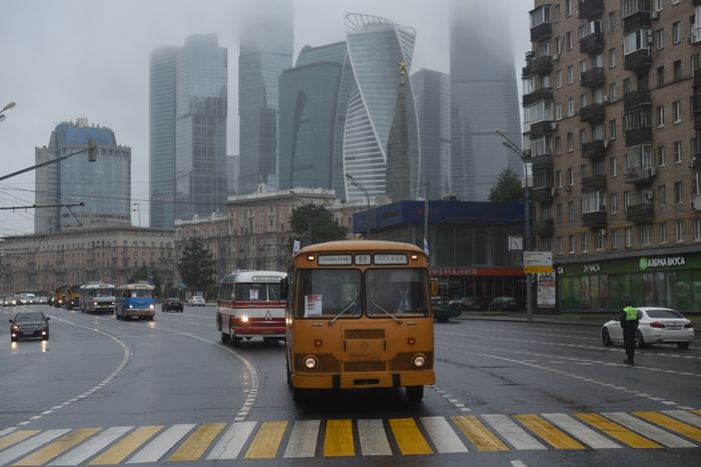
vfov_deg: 19.4
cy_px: 234
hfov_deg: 28.9
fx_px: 1362
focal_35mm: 70
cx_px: 350
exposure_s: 1/1250
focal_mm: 70
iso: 800
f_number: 5
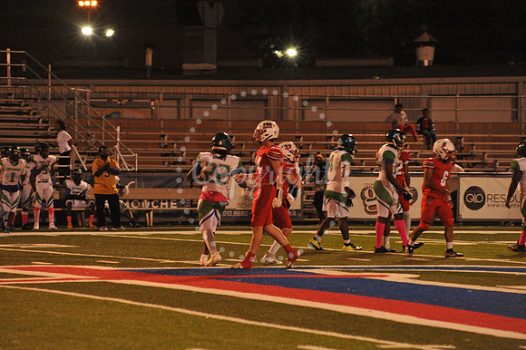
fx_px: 2920
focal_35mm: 200
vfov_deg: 6.9
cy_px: 175
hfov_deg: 10.3
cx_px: 263
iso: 5000
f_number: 6.3
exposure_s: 1/250
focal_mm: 200
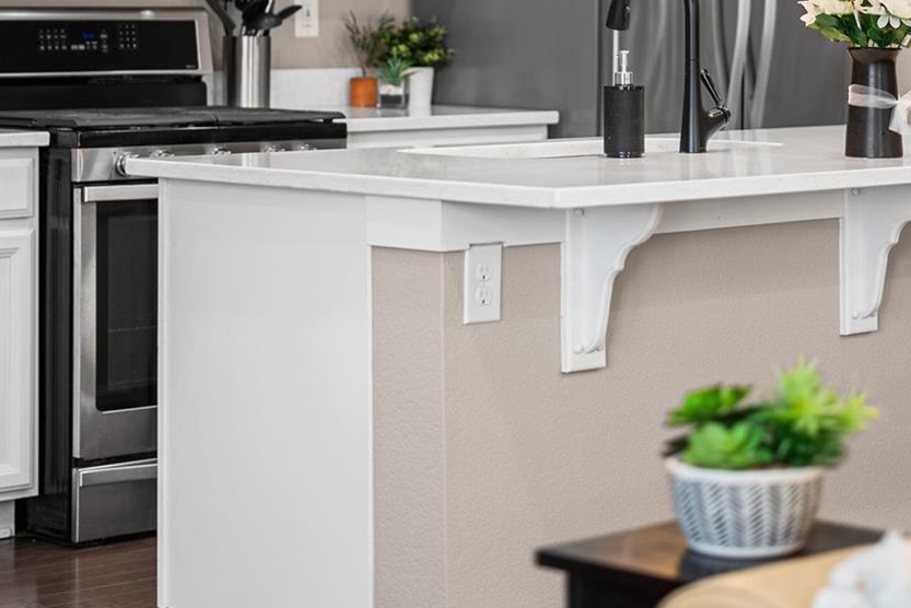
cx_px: 544
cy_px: 27
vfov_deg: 14.1
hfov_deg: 21.2
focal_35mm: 96
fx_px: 2430
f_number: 1.8
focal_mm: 50
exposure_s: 1/40
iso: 200
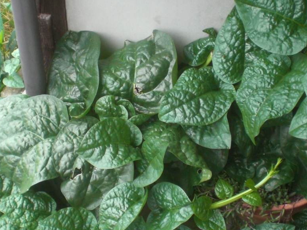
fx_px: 523
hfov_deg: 32.7
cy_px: 115
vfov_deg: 24.8
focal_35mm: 59
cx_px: 146
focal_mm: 6.3
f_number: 3.1
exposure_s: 1/80
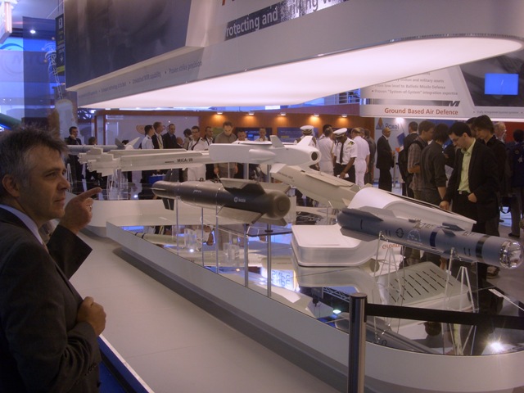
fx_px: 545
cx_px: 262
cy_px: 196
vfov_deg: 39.7
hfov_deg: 51.4
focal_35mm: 36
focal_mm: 6
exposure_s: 1/60
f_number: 3.5
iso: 100
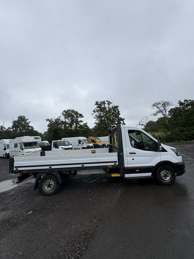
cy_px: 130
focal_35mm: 14
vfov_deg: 102.1
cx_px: 97
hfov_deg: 85.7
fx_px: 105
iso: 40
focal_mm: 2.22
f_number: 2.2
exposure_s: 1/681
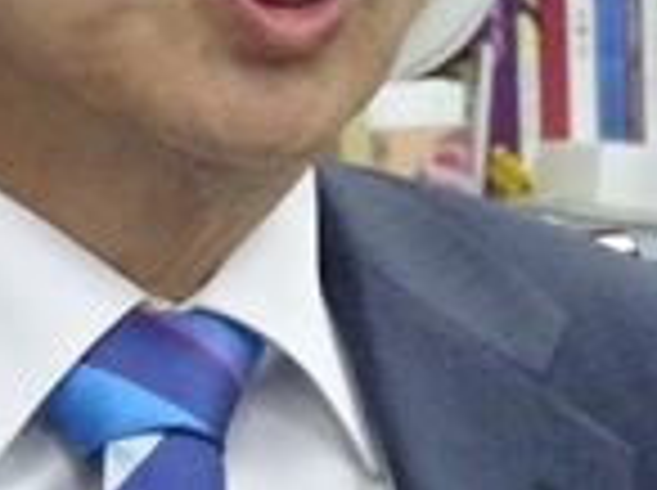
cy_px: -180
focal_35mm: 532
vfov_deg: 2.8
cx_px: 230
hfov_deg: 3.7
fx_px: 10081
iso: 3200
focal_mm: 33.17
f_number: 6.3
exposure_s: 1/80
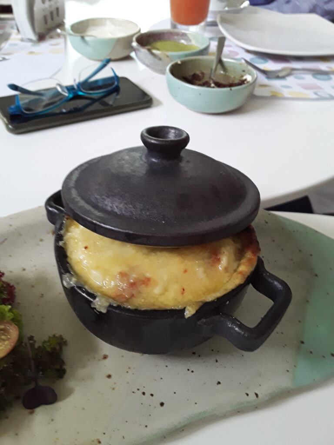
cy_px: 222
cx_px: 167
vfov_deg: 58.4
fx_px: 399
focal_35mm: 31
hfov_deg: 45.4
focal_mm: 3.3
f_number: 2.2
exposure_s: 1/40
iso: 160
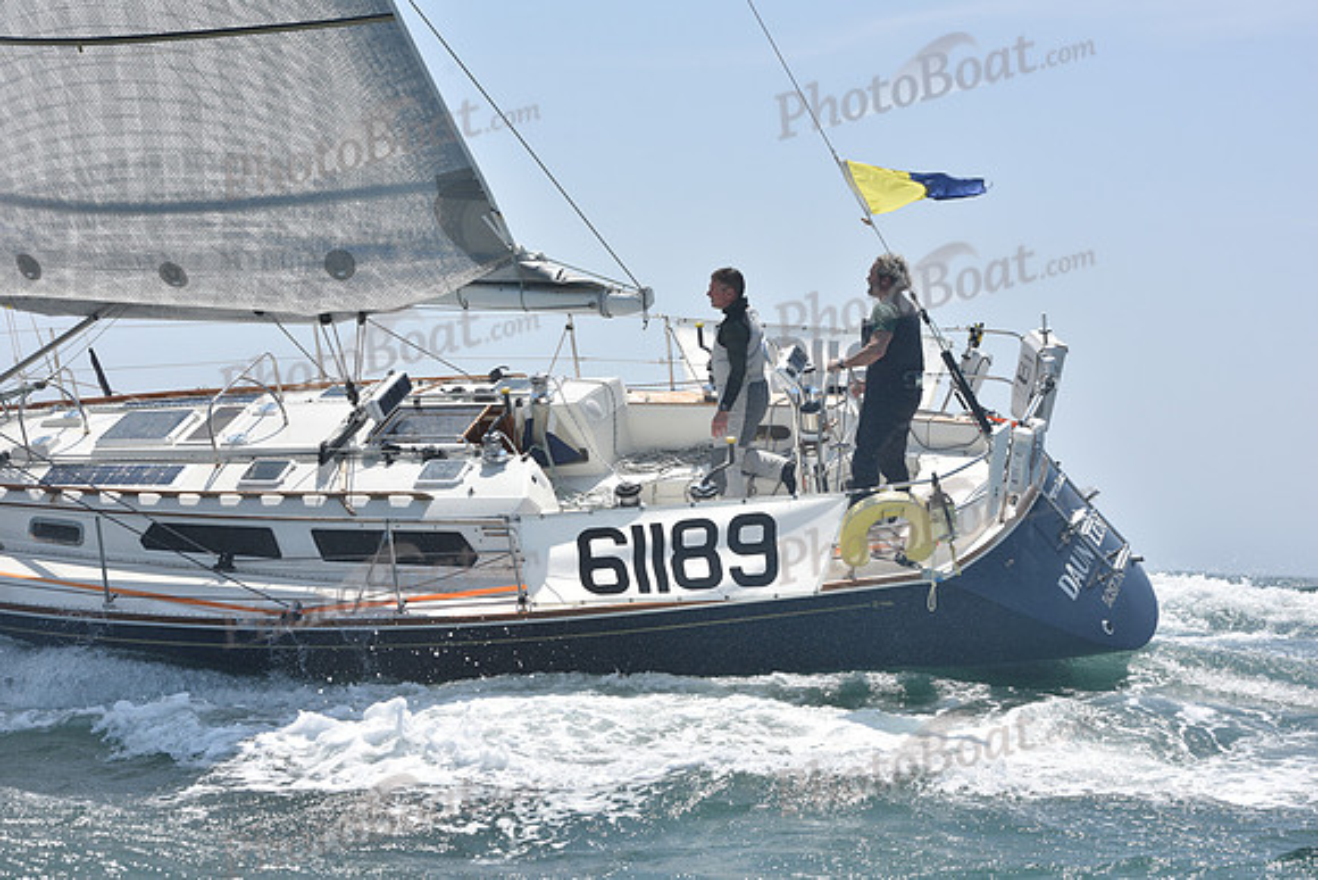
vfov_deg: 15.9
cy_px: 440
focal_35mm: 86
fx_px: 3149
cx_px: 659
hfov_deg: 23.6
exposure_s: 1/1000
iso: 320
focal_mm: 86
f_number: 9
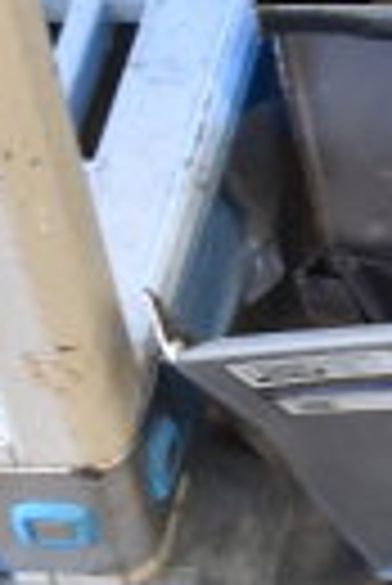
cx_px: 1199
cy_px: -74
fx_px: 3095
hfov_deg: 6.6
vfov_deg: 10.7
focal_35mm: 190
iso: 560
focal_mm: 18
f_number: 3.5
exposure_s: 1/30
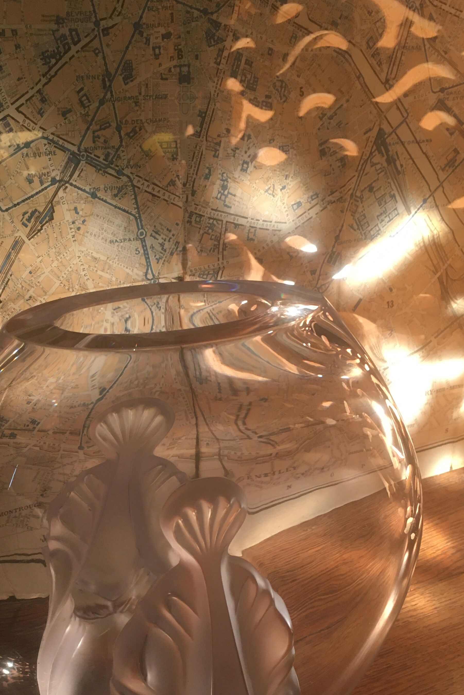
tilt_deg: -31.9
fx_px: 870
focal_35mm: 45
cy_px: 489
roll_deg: +0.1
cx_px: 138
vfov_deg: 42.7
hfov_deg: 29.6
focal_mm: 4.15
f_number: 2.2
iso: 125
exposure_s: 1/33
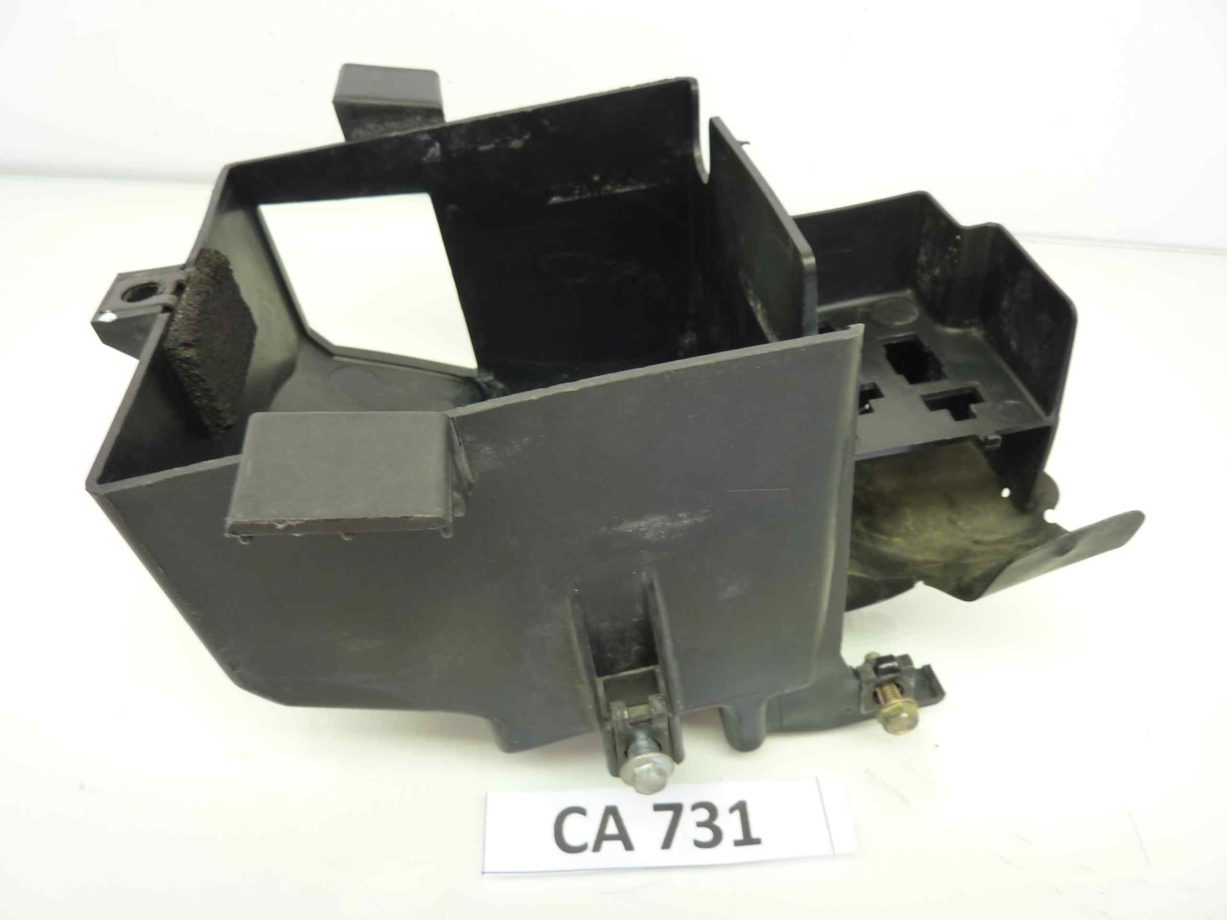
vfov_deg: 54.9
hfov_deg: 69.4
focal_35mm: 25
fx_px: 886
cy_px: 460
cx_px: 614
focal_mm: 4.1
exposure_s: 1/13
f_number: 3.3
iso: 125
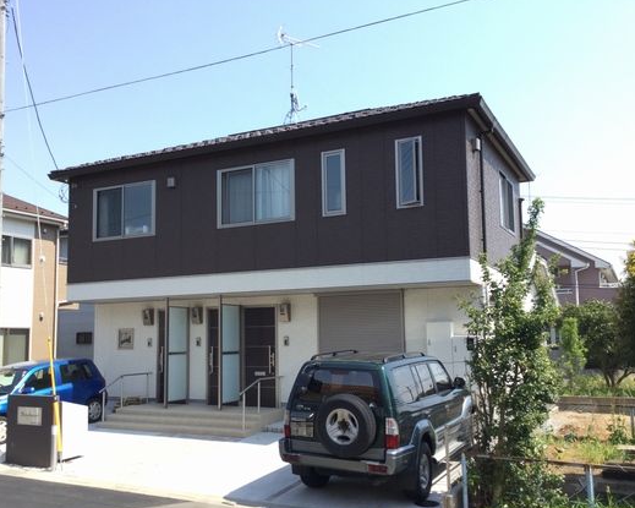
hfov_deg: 51.5
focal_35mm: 35
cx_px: 285
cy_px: 269
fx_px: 658
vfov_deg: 42.2
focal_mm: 3.3
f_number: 2.4
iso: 25
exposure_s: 1/452
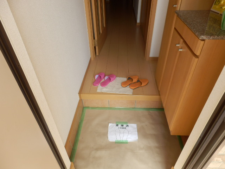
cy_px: 84
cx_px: 112
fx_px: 156
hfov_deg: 71.6
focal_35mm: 24
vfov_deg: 56.8
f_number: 3
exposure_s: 1/100
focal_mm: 4.2
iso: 80
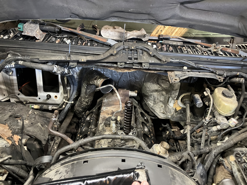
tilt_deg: -33.7
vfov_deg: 49.7
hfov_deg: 63.4
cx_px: 124
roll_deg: -5.2
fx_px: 200
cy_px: 92
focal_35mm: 28
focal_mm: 3.99
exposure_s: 1/43
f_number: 1.8
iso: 320
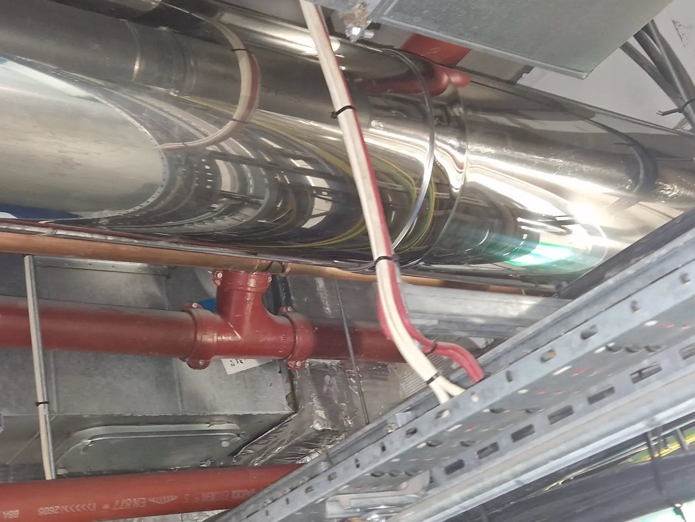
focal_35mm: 23
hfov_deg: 73.9
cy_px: 261
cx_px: 348
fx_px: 462
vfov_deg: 58.9
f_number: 1.8
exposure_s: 1/100
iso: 1000
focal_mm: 5.4
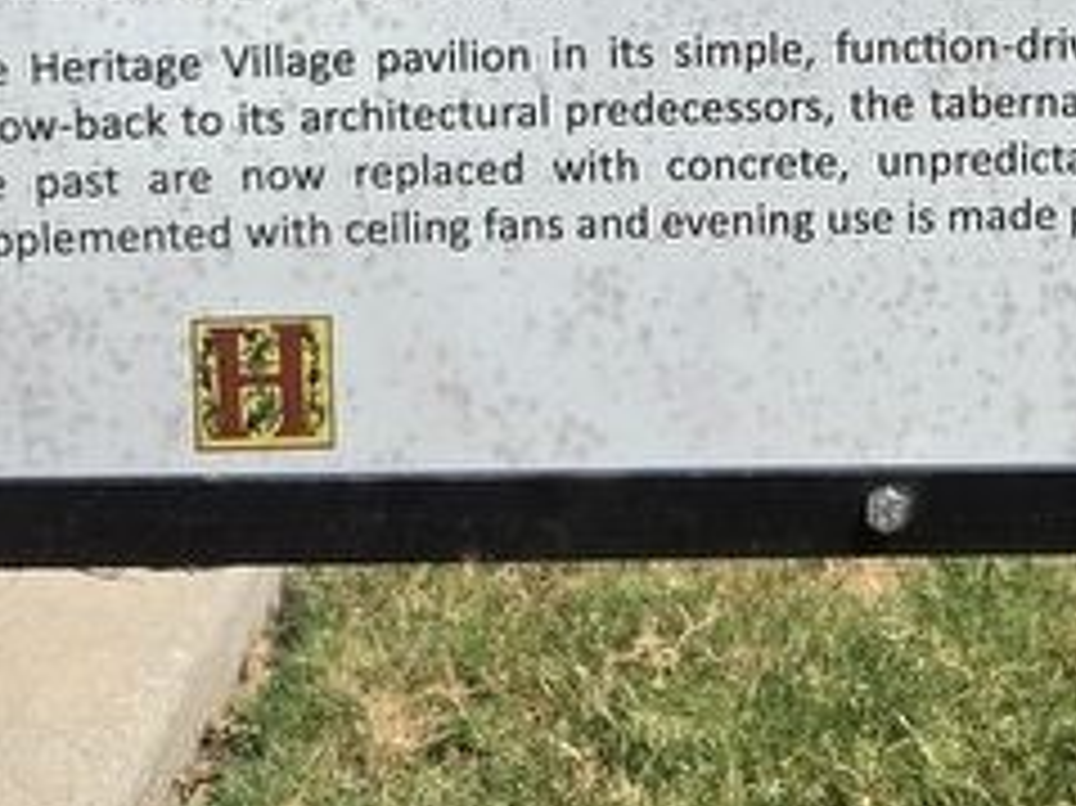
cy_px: -405
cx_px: 860
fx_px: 2392
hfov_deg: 24.9
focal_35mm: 77
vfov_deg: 17.2
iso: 80
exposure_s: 1/6215
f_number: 1.8
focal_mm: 5.4
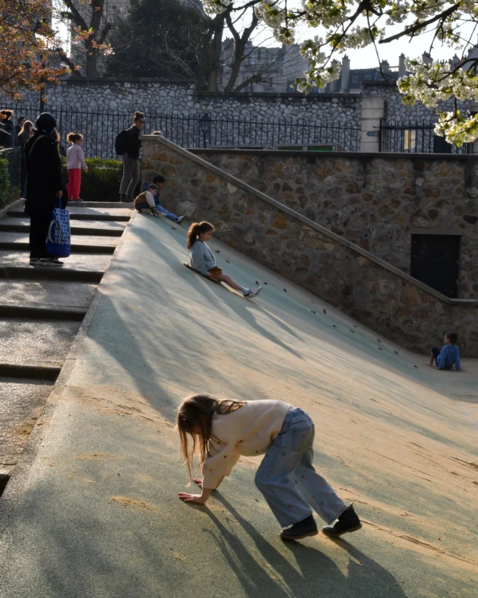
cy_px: 256
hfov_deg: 26.2
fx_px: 1026
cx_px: 241
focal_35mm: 58
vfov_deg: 32.4
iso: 640
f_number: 25
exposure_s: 1/250
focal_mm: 34
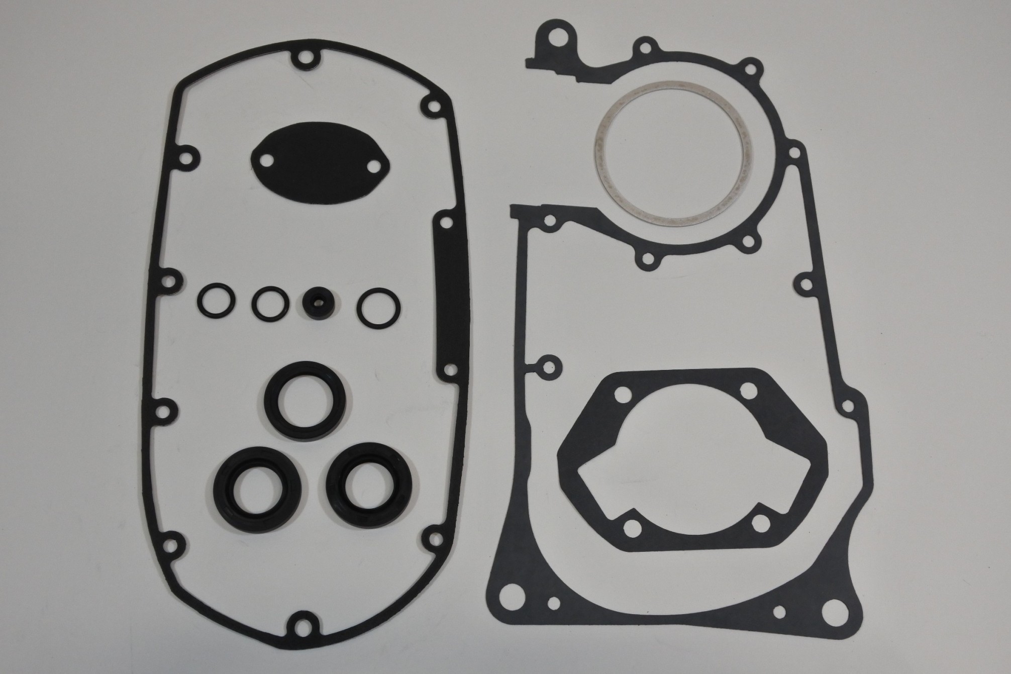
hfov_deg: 41.9
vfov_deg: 28.6
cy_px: 337
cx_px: 506
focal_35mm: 47
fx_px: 1320
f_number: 4.5
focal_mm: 17.6
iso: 560
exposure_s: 1/125
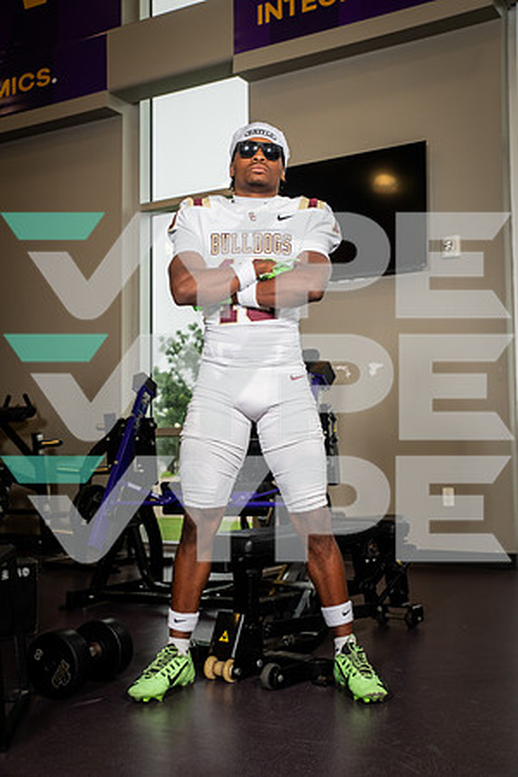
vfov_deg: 46.4
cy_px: 388
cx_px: 259
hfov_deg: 31.9
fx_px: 906
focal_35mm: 42
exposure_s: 1/250
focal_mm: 42
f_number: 5.6
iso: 500
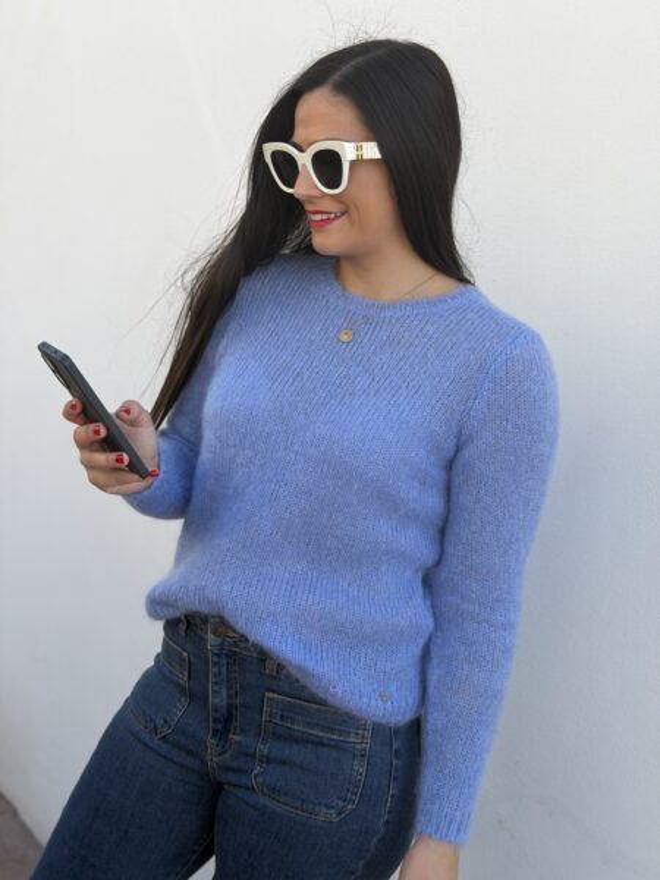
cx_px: 330
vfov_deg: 39.7
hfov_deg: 30.3
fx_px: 1220
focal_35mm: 48
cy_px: 440
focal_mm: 6.76
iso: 64
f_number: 1.78
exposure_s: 1/1429
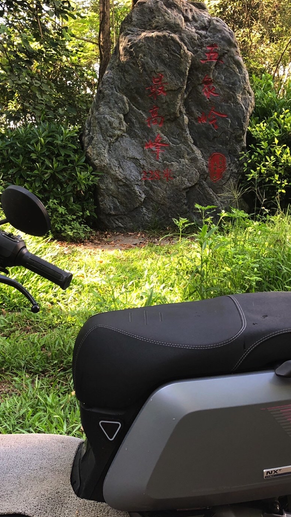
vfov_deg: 45.4
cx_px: 105
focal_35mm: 45
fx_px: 617
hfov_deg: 26.4
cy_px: 275
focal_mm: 4
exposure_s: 1/40
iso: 25
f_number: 1.8
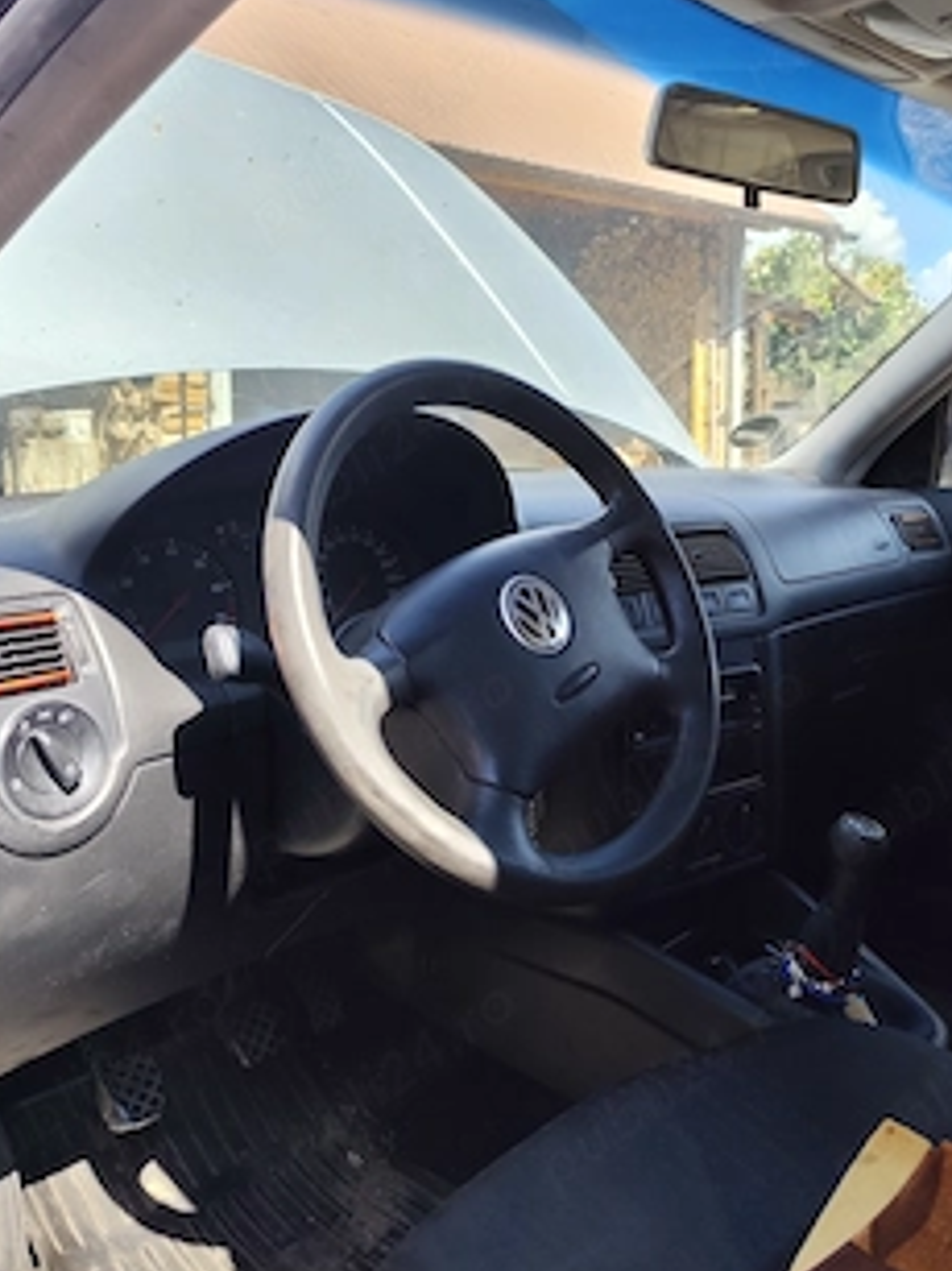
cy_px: 522
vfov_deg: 59.6
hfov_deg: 46.7
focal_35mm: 30
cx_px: 526
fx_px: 1101
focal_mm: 6.14
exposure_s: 1/284
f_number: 1.65
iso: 50
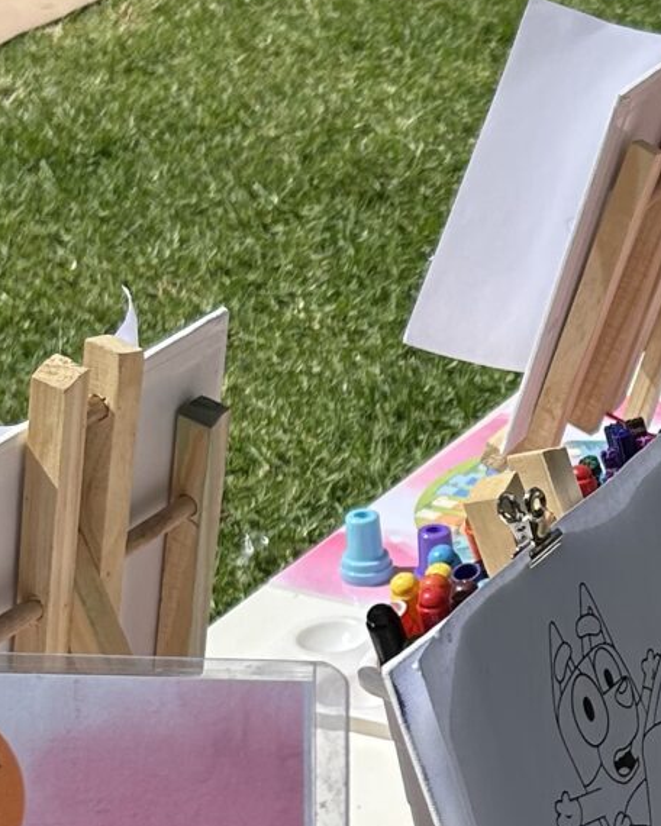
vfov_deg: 16.7
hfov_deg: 13.3
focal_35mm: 114
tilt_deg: -30.6
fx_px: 2788
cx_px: 713
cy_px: 697
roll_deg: -0.1
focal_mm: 5.7
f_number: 1.5
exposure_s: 1/8000
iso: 50
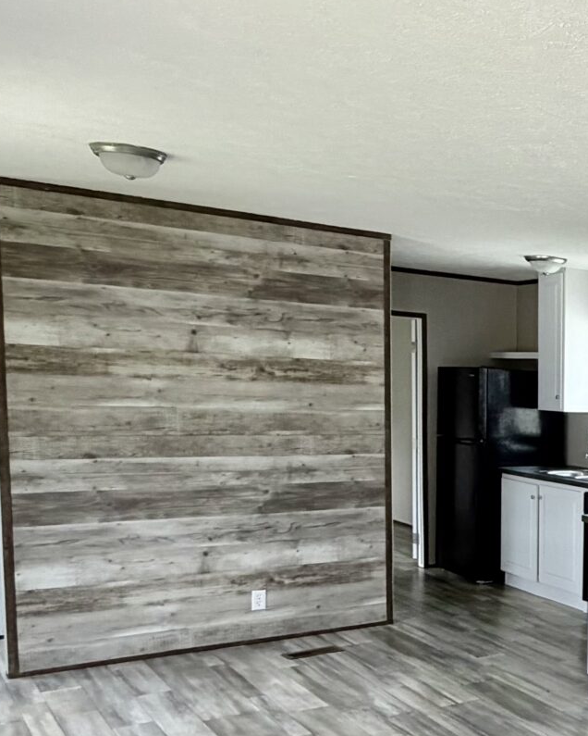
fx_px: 957
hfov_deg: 26.4
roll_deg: -2.3
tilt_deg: -5.3
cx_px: 844
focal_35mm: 44
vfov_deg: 41.5
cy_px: 493
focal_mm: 2.22
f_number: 2.2
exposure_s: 1/121
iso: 100
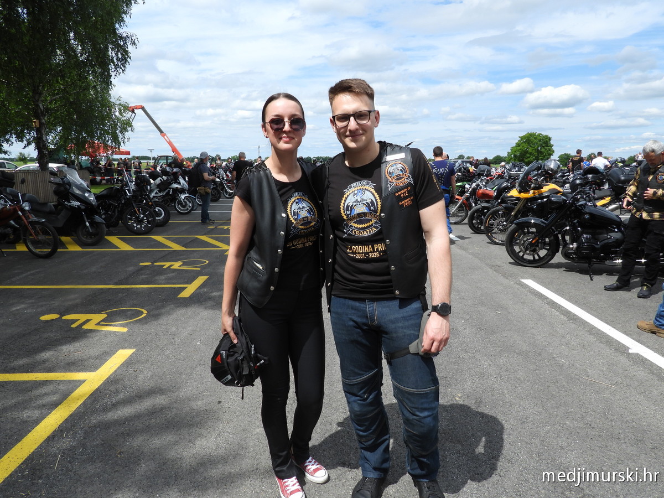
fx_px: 460
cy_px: 249
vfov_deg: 56.8
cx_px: 332
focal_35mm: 24
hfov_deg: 71.6
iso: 100
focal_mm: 4.3
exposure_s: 1/1600
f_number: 2.8
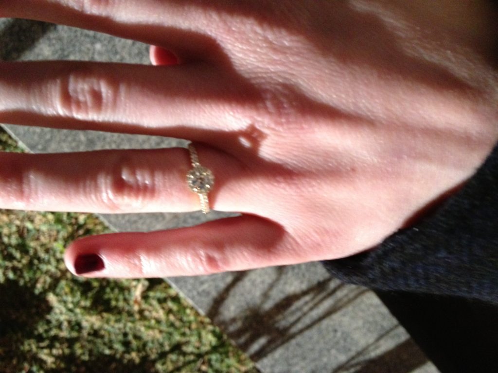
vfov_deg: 40.7
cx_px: 249
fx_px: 504
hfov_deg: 52.6
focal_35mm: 35
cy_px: 186
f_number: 2.4
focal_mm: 4.28
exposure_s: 1/20
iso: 400
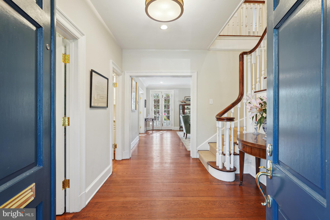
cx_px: 165
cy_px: 110
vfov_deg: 73.8
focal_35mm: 16
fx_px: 147
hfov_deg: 96.7
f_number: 8
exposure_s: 1/6
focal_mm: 16
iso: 200
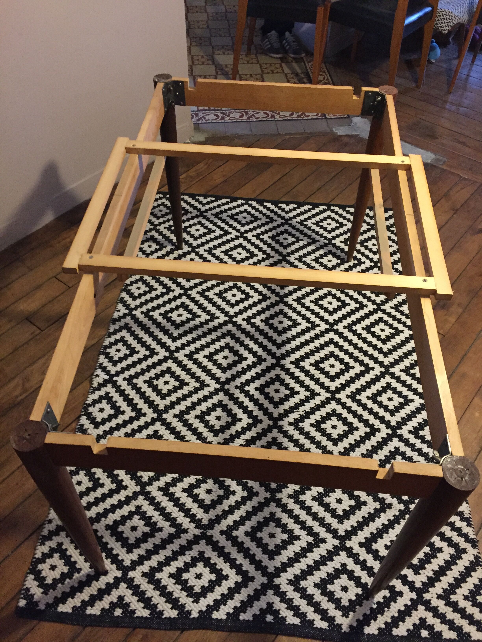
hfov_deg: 48.2
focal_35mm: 29
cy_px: 321
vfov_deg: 61.7
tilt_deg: -48.5
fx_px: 538
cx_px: 241
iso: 500
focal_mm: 4.15
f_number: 2.2
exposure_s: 1/17
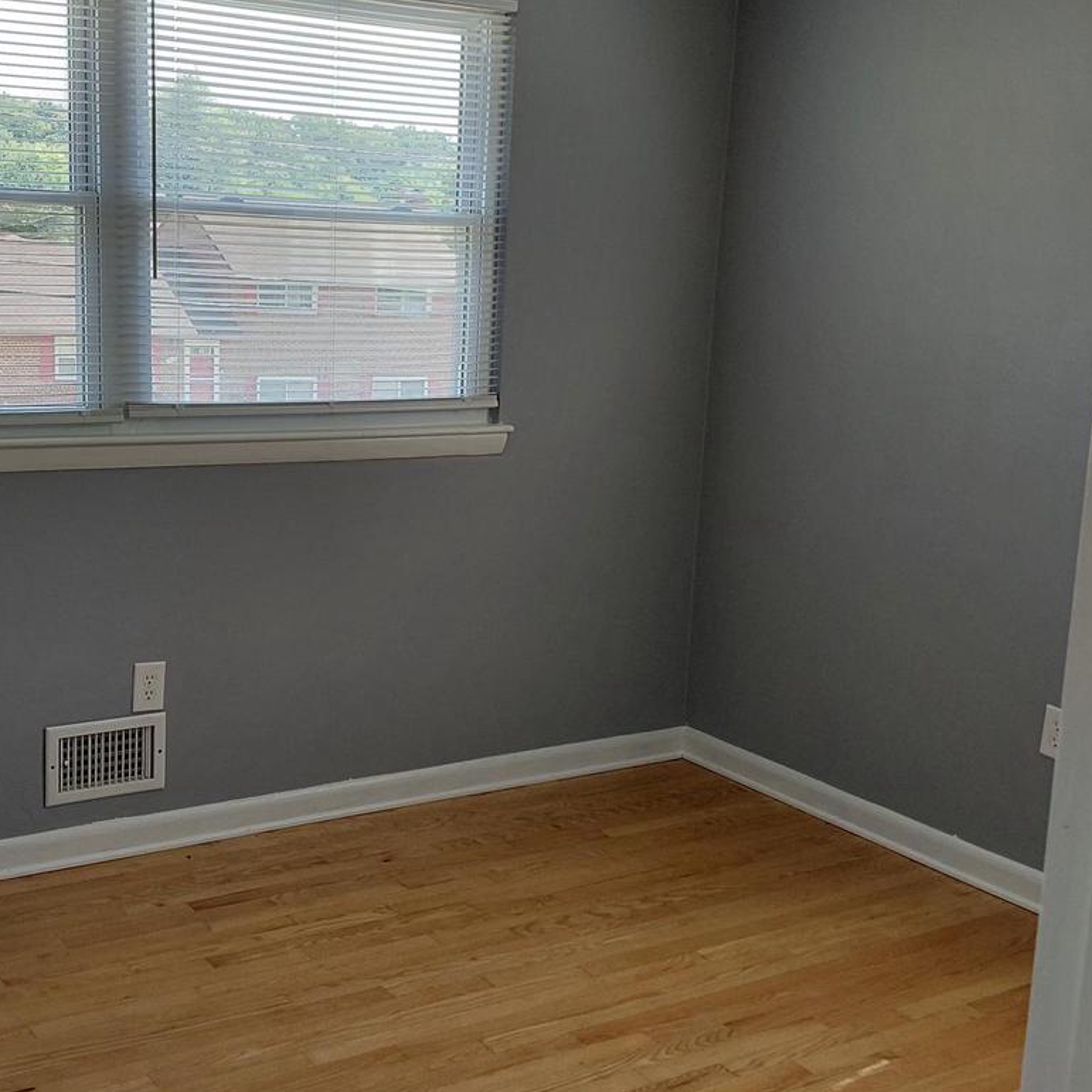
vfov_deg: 38.3
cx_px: 466
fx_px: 1570
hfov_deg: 38.3
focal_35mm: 44
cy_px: 520
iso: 50
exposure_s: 1/155
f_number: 1.8
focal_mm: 4.69
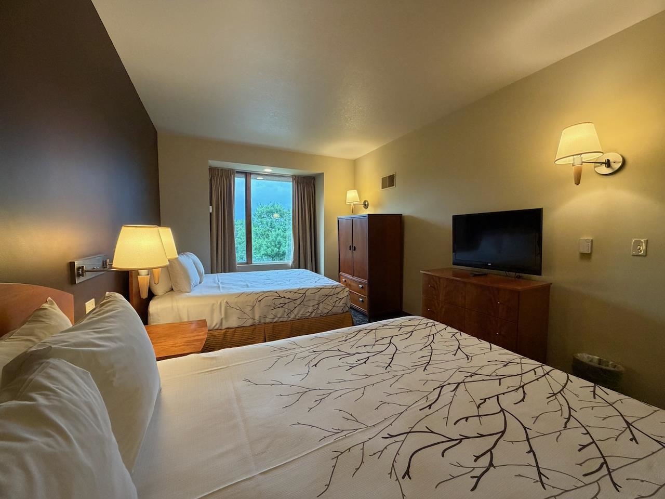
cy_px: 250
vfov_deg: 85.7
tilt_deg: -3.7
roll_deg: -0.7
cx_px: 332
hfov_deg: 102.1
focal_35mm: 14
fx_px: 269
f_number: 2.2
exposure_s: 1/60
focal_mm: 2.22
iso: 320
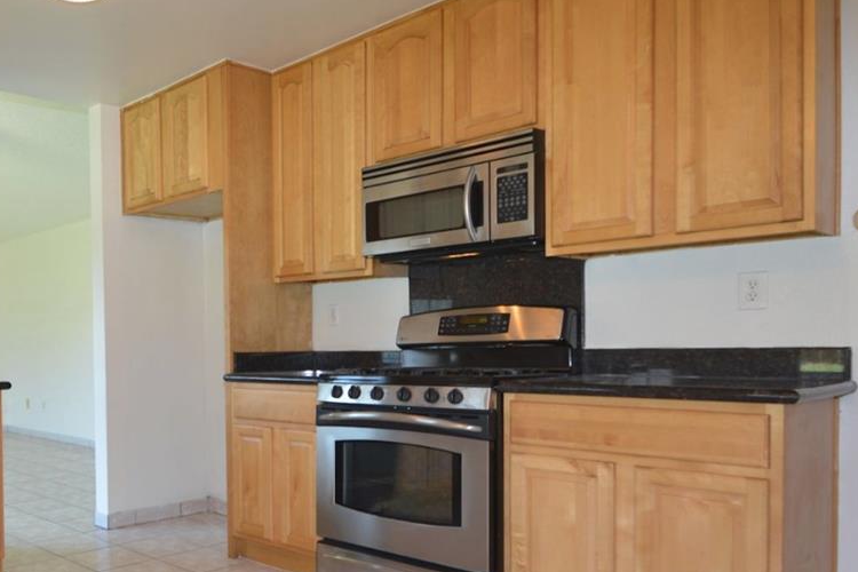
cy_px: 363
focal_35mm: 30
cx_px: 153
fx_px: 715
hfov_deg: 56.7
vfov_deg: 43.2
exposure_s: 1/60
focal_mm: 10
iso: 400
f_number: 4
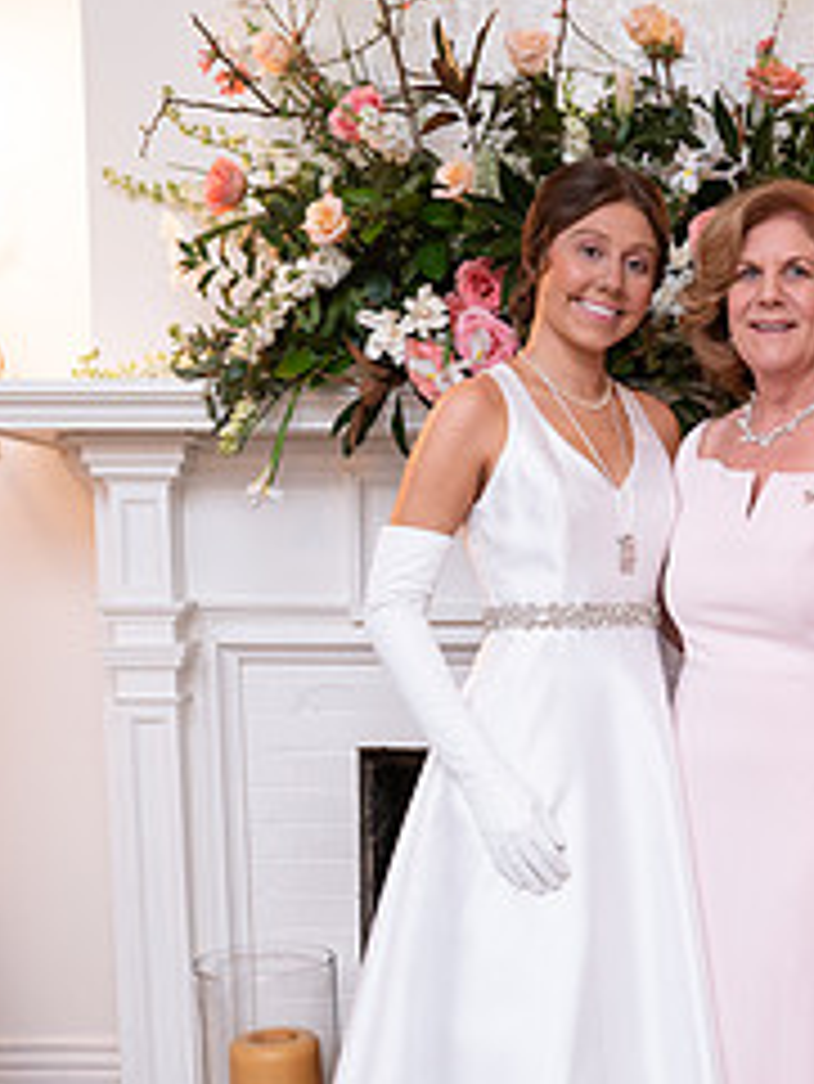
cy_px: 805
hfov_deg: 23.6
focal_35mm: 61
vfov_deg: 31.1
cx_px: 670
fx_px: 1911
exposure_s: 1/80
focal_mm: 34
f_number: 4.5
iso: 800
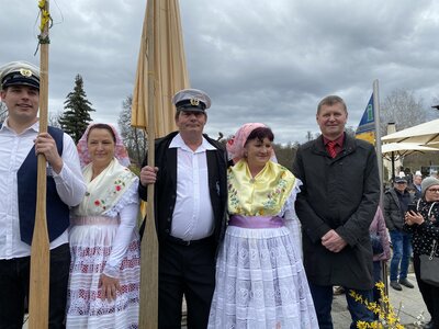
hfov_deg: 67.3
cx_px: 220
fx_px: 330
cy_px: 164
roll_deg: +0.5
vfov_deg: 53.1
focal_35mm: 26
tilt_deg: +2.8
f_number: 1.8
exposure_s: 1/1808
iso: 32
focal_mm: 4.25
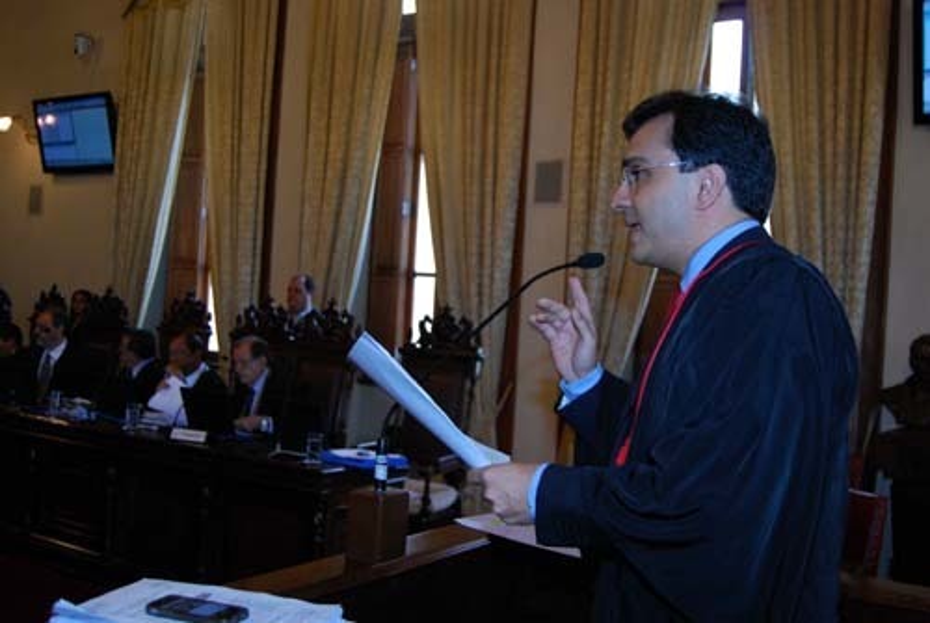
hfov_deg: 53.1
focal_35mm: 36
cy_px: 312
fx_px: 931
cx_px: 465
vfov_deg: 37.0
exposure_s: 1/60
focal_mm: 24
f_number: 4
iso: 800
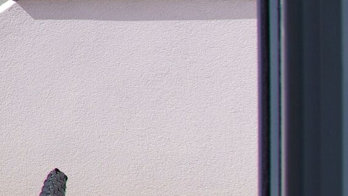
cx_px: -386
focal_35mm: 77
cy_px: -96
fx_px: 711
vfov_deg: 14.6
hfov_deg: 17.4
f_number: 7.1
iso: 100
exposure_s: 1/250
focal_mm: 10
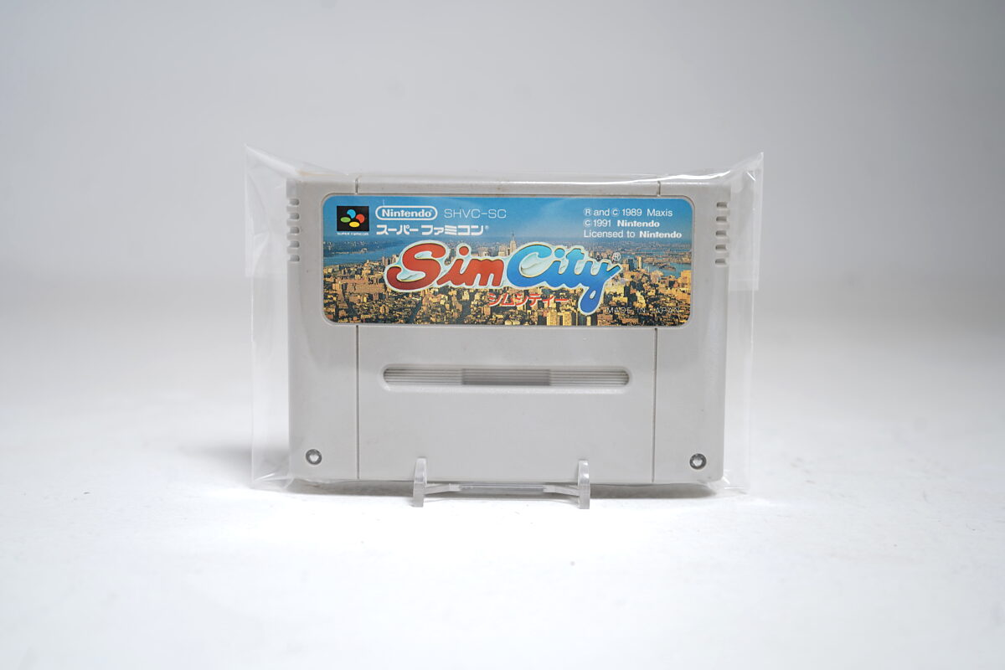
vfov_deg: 32.6
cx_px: 502
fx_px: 1144
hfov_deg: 47.4
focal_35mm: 41
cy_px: 335
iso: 64
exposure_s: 1/4
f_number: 5
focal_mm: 41
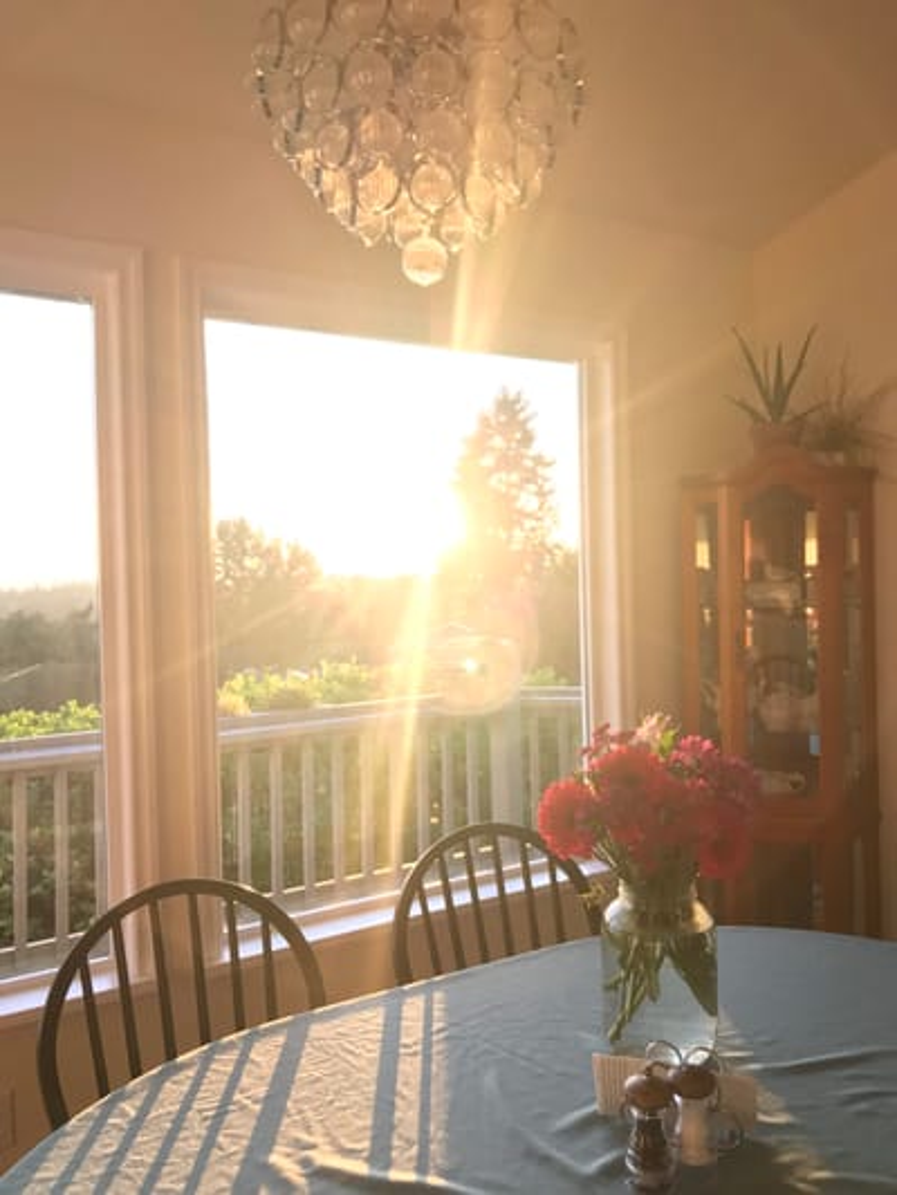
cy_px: 598
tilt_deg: -0.8
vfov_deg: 63.4
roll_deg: +2.1
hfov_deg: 49.8
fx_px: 967
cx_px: 448
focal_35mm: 28
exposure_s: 1/120
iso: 40
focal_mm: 3.99
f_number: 1.8
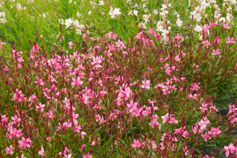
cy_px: 79
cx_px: 118
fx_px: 543
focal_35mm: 82
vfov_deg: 16.6
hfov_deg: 24.6
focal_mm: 55
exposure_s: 1/100
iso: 3200
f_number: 16
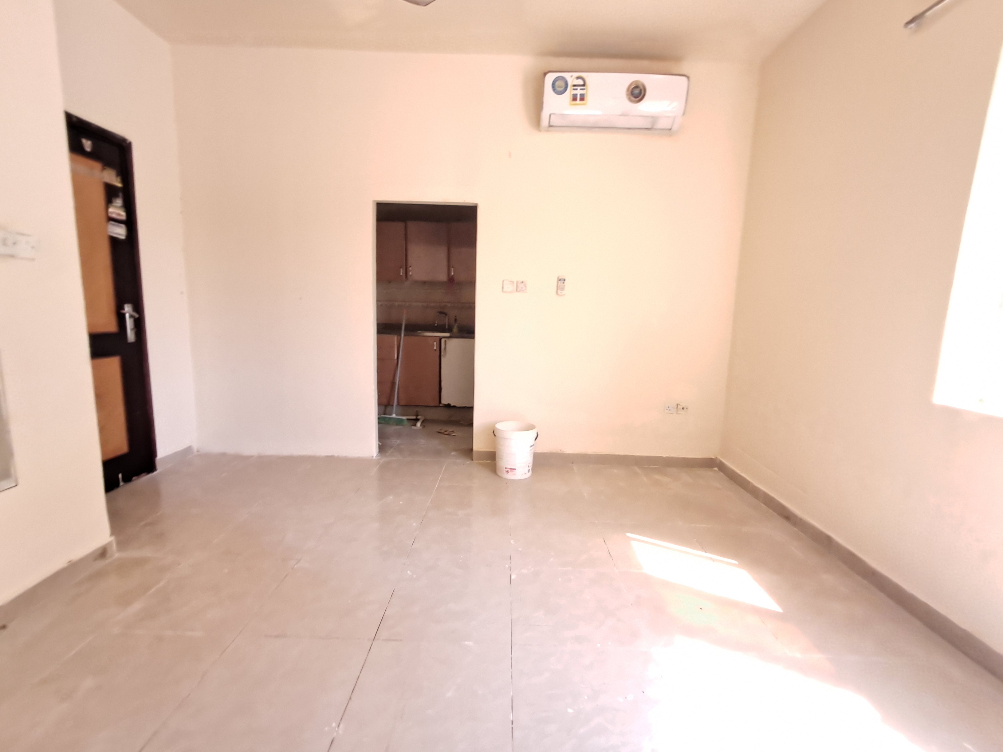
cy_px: 376
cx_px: 502
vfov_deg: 78.1
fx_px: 464
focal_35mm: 16
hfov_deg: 94.5
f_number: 2.2
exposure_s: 1/40
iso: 125
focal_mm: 1.64
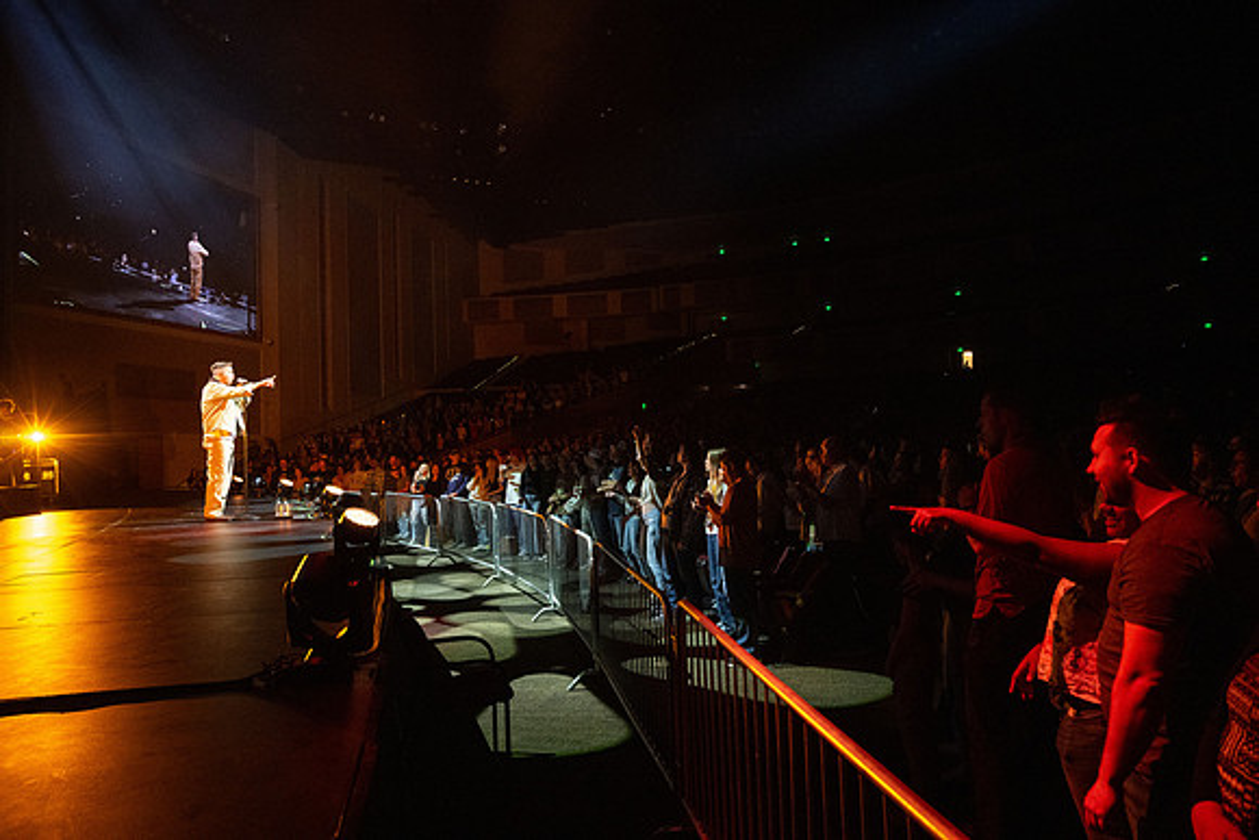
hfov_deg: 73.7
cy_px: 420
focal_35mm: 24
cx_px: 630
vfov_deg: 53.2
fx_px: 839
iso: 5000
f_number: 4
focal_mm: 24
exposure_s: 1/100
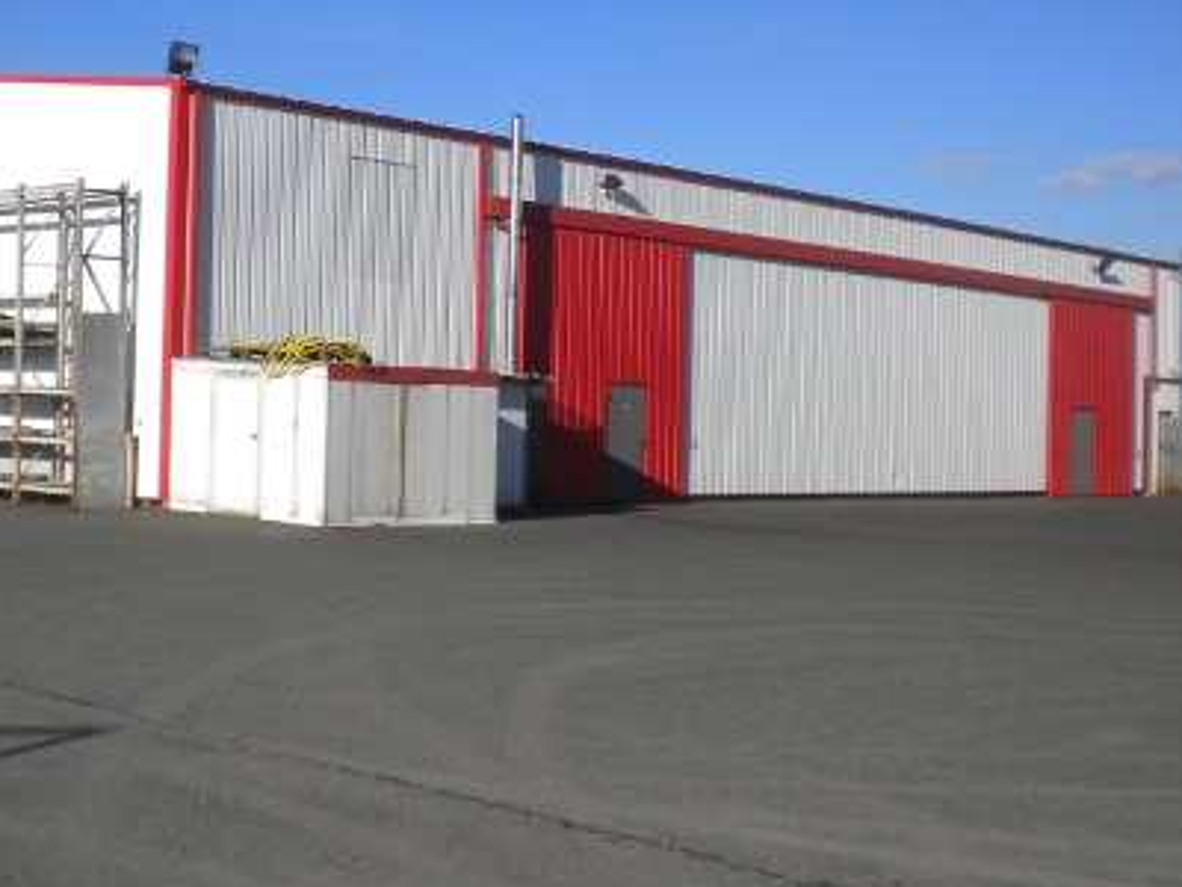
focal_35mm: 56
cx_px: 423
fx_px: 1912
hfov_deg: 34.1
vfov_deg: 26.1
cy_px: 402
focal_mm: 6.3
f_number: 4.6
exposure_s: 1/1000
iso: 80
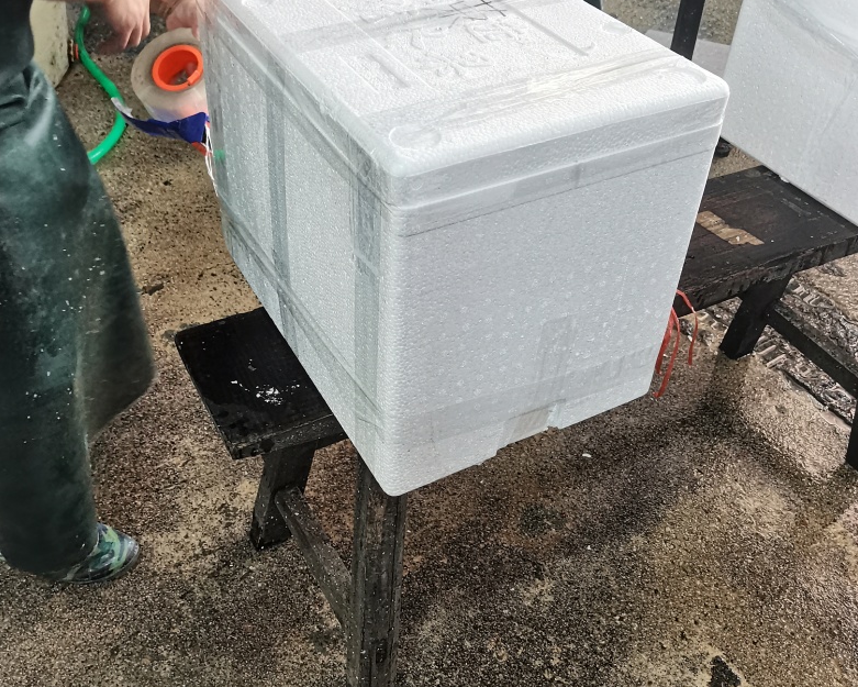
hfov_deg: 50.3
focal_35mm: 36
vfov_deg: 41.0
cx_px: 421
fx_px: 914
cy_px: 286
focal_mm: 4.94
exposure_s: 1/50
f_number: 1.9
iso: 200
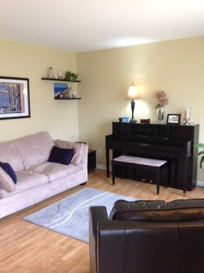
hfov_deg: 40.6
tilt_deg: -7.7
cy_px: 136
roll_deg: +0.5
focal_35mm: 35
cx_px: 102
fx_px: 276
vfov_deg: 52.7
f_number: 2.4
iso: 64
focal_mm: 4.28
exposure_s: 1/15
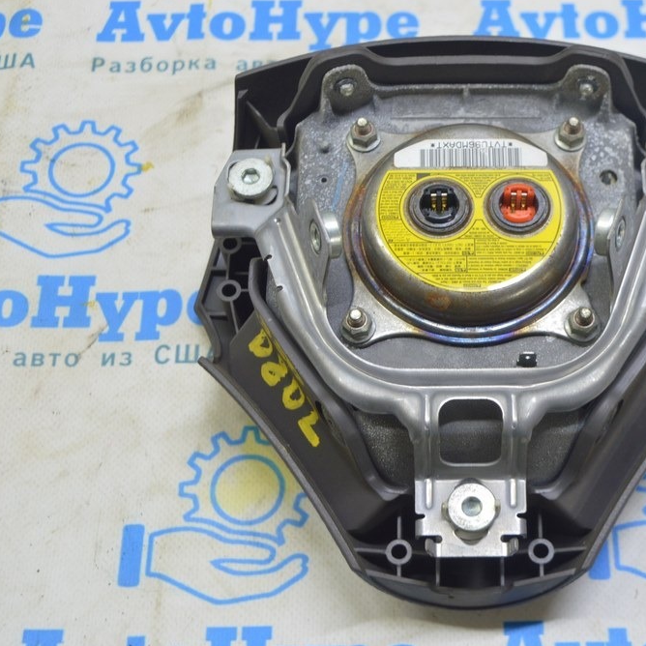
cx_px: 439
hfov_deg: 30.0
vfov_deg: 30.2
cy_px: 327
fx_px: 1196
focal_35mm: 57
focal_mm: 29
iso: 400
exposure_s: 1/20
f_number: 5.6
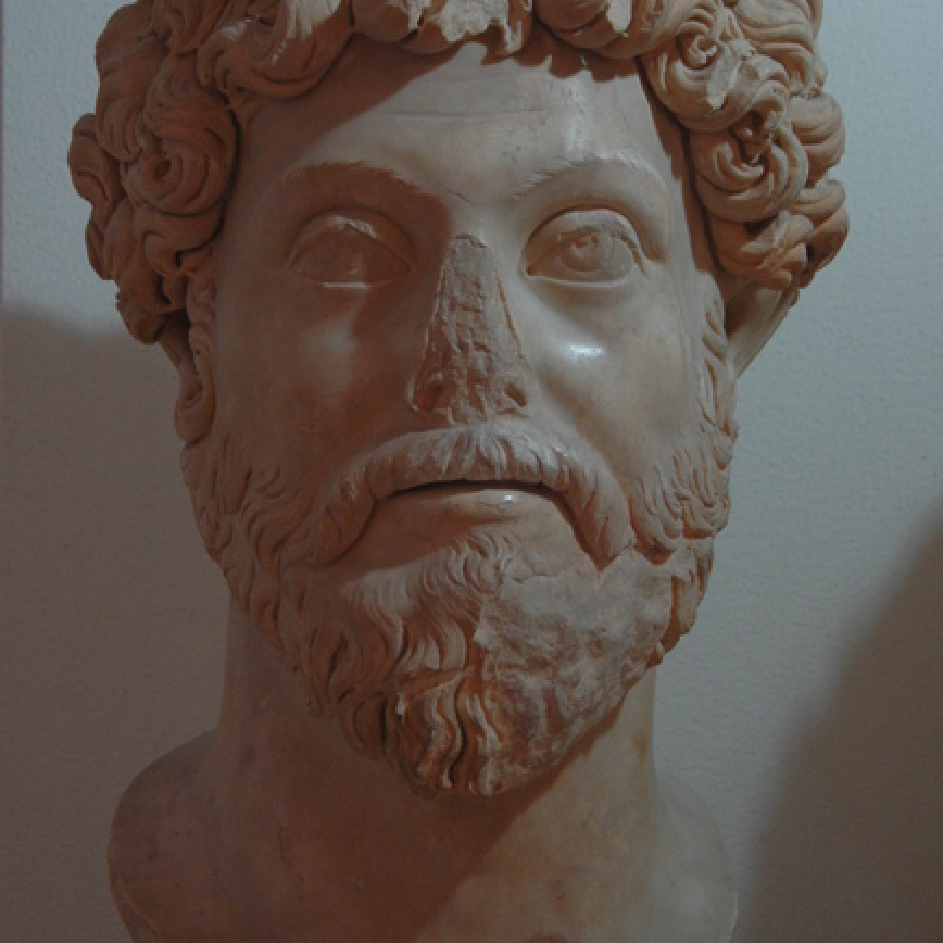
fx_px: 3287
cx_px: 469
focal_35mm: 107
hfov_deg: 16.3
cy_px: 349
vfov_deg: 16.3
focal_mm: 55
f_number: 4.8
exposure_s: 1/10
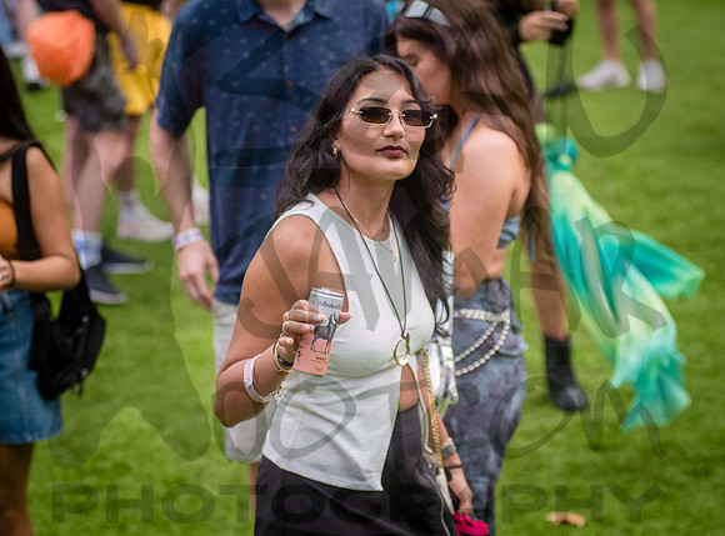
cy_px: 317
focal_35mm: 121
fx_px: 2521
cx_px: 338
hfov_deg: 16.4
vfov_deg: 12.1
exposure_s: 1/1250
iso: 2000
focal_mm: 92
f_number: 3.5
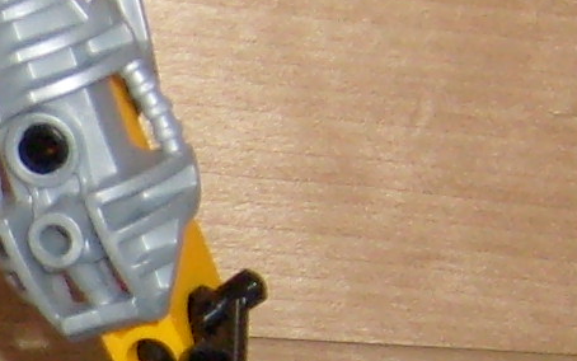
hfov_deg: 8.5
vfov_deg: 5.6
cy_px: 583
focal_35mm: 230
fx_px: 3618
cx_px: -672
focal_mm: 5.8
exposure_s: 1/45
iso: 100
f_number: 2.8
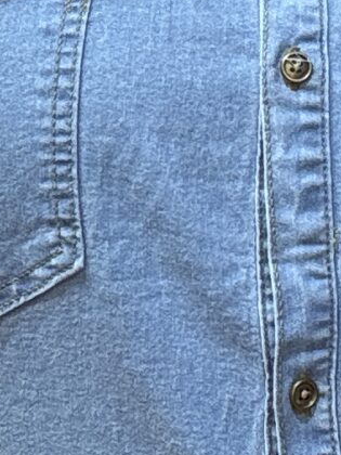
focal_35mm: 183
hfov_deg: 8.1
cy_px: 132
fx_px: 2404
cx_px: 260
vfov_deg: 10.8
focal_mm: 2.69
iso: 100
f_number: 1.9
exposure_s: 1/50
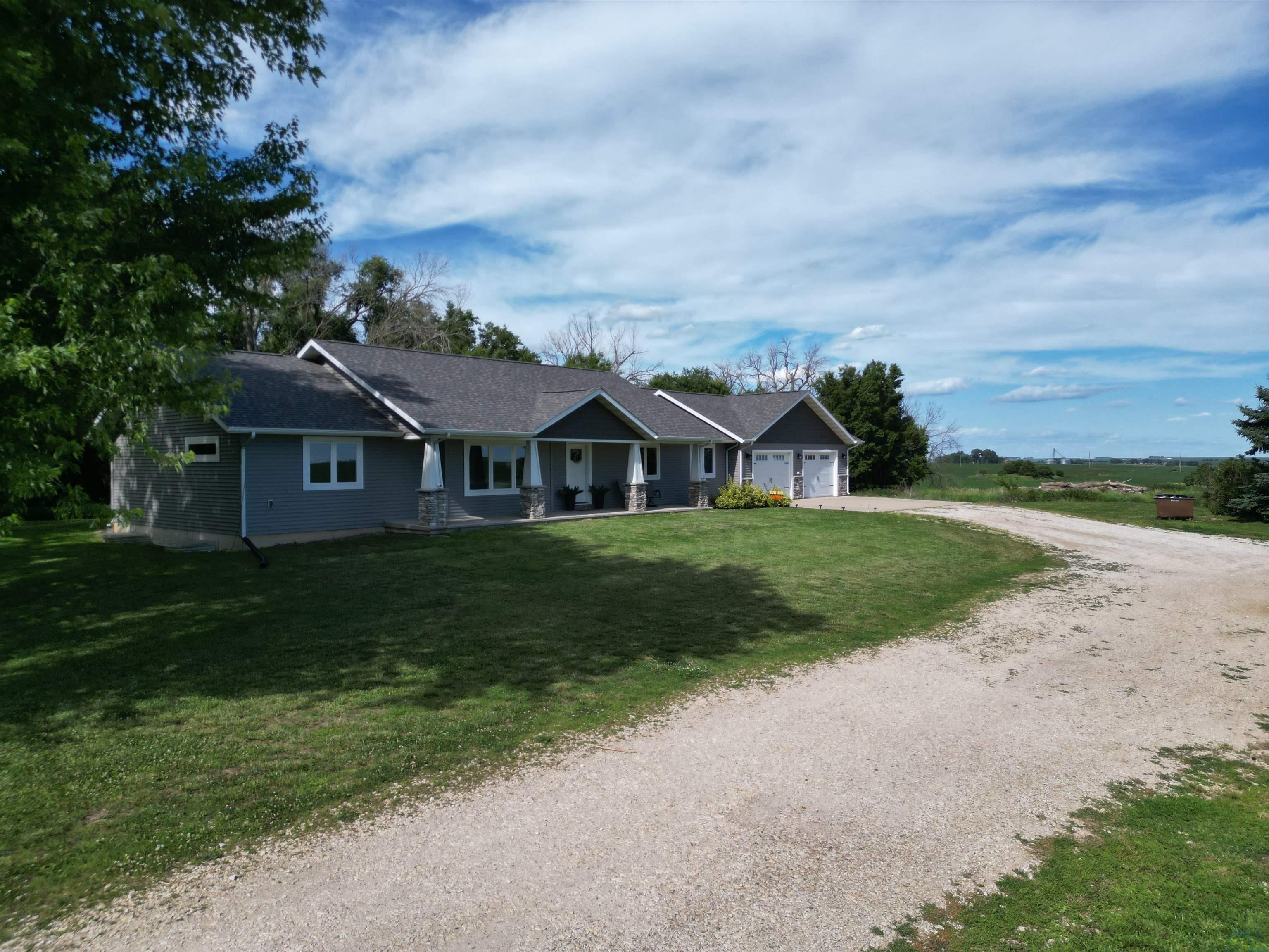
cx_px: 634
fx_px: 880
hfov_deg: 71.6
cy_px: 476
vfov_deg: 56.8
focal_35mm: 24
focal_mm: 6.72
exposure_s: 1/4000
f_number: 1.7
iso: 100
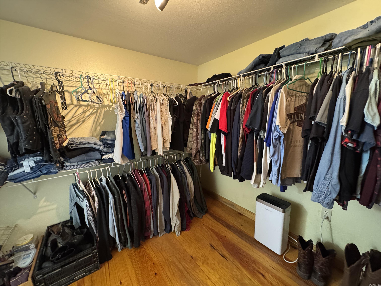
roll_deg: +0.1
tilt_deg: -10.0
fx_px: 154
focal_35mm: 14
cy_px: 143
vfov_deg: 85.7
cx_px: 190
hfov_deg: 102.1
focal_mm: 2.22
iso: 800
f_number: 2.2
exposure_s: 1/40
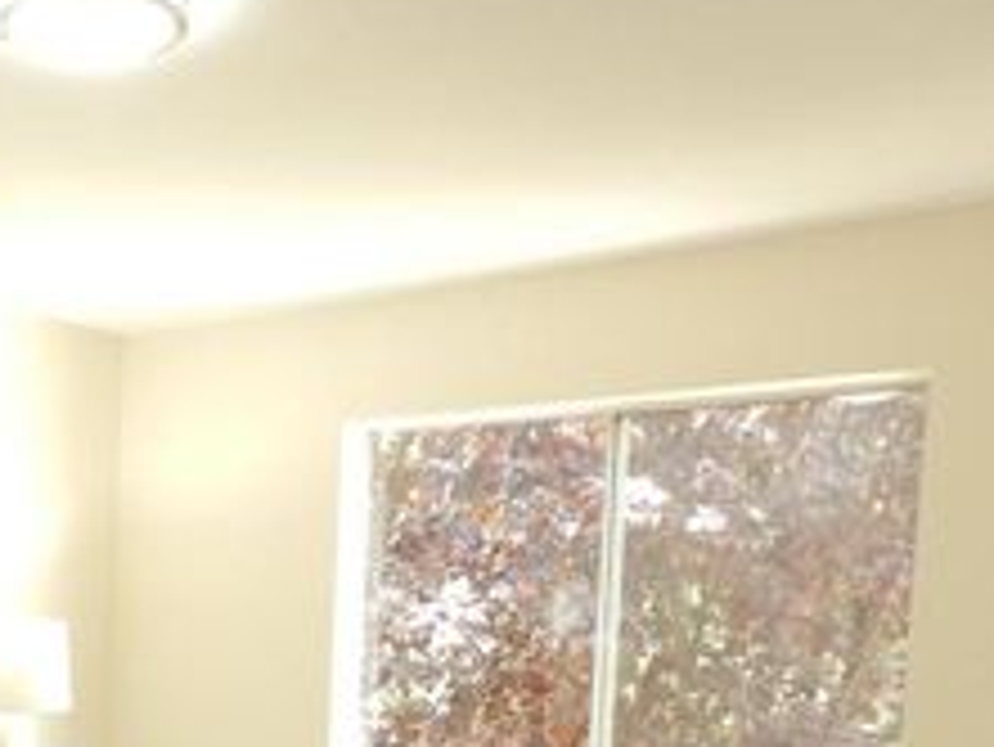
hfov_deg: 33.5
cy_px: 776
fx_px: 1494
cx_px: -13
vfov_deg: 26.3
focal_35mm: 52
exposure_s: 1/30
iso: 200
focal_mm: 4
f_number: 3.4
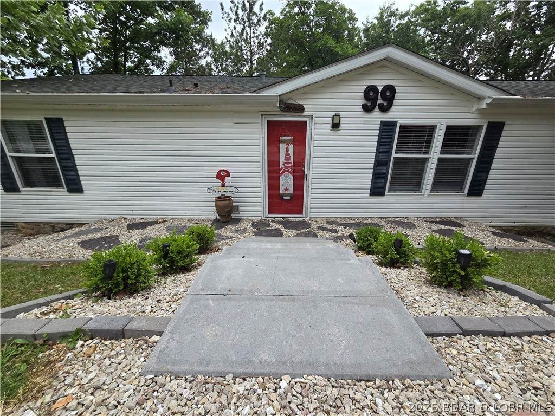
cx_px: 278
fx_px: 208
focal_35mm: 13
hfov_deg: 106.2
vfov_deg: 89.9
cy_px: 208
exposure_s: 1/2000
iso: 125
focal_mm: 2.2
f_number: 2.2
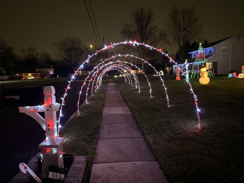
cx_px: 122
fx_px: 169
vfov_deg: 56.8
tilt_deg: -5.6
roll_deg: +1.4
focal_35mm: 24
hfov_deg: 71.6
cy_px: 92
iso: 1600
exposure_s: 1/17
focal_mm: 6.76
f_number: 1.78
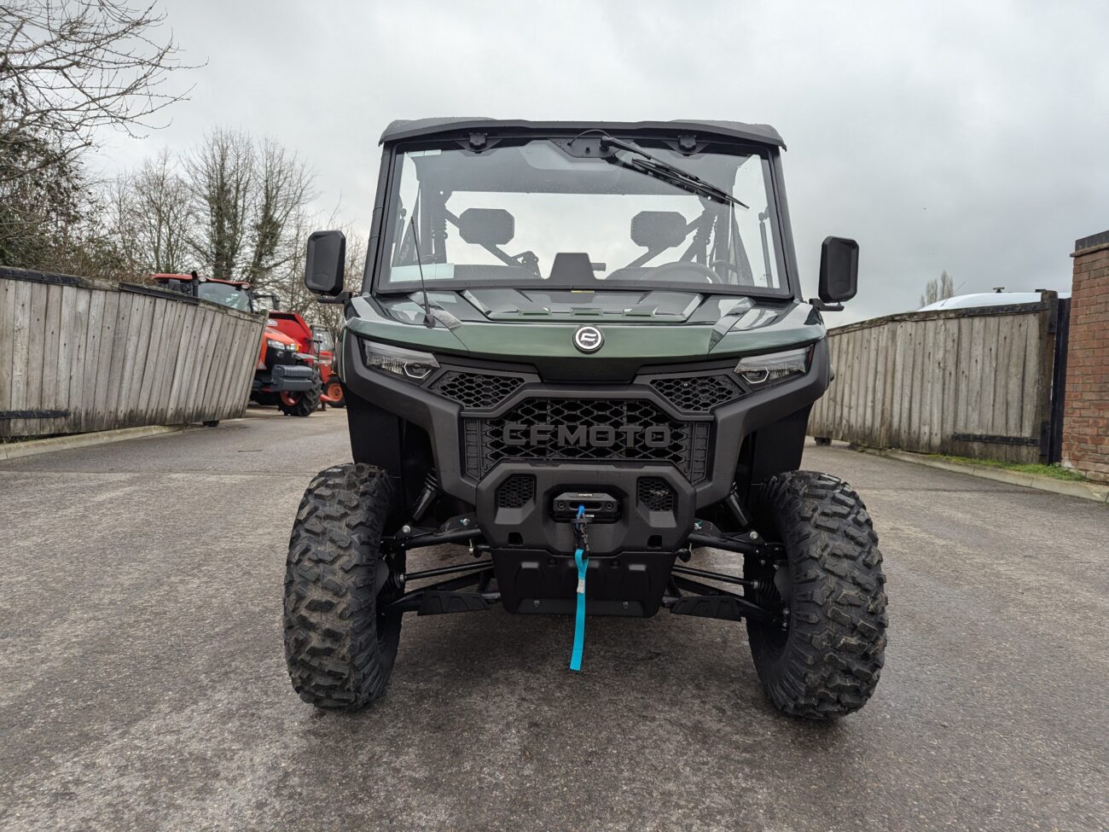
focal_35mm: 24
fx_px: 769
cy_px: 416
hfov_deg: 71.6
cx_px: 554
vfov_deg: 56.8
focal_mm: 6.81
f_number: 1.85
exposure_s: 1/168
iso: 43
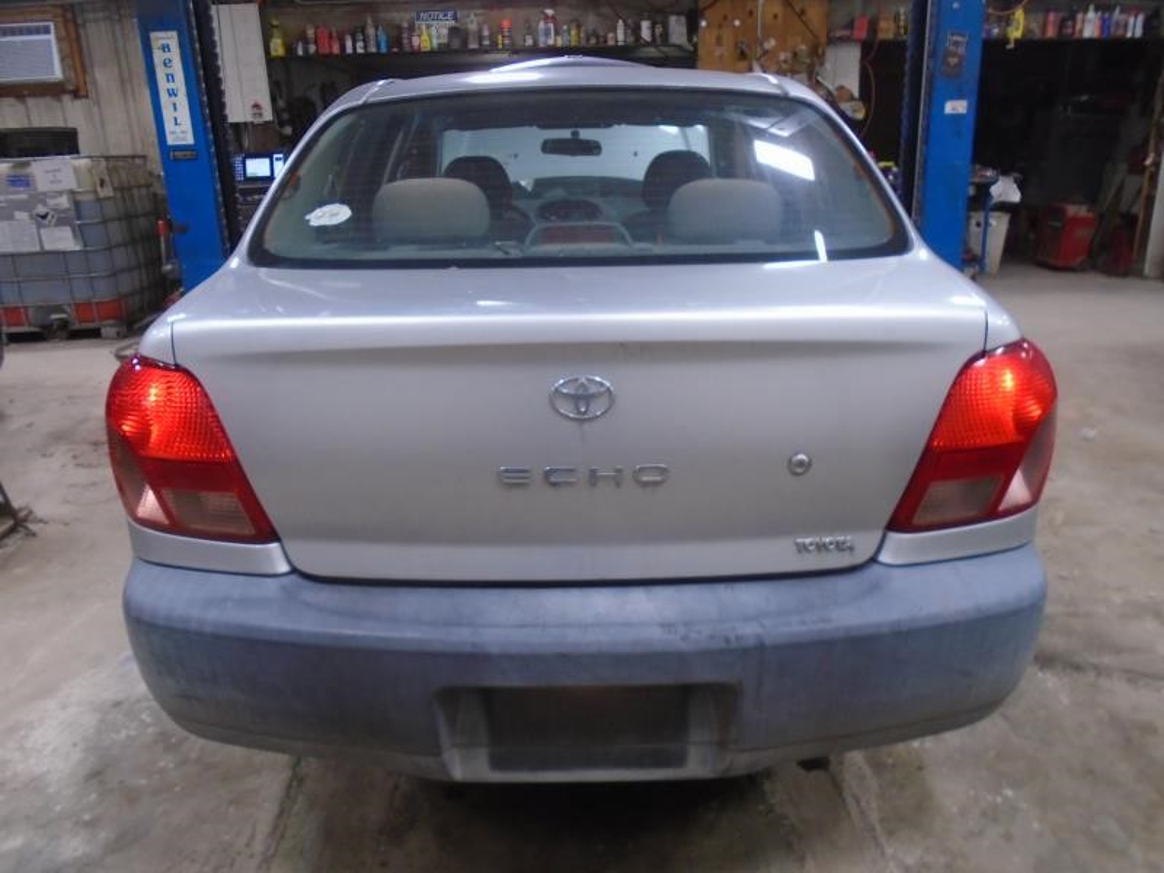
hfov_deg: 67.3
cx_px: 582
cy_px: 436
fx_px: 874
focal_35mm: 26
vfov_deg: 53.1
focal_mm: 4.6
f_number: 3.2
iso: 250
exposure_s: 1/30
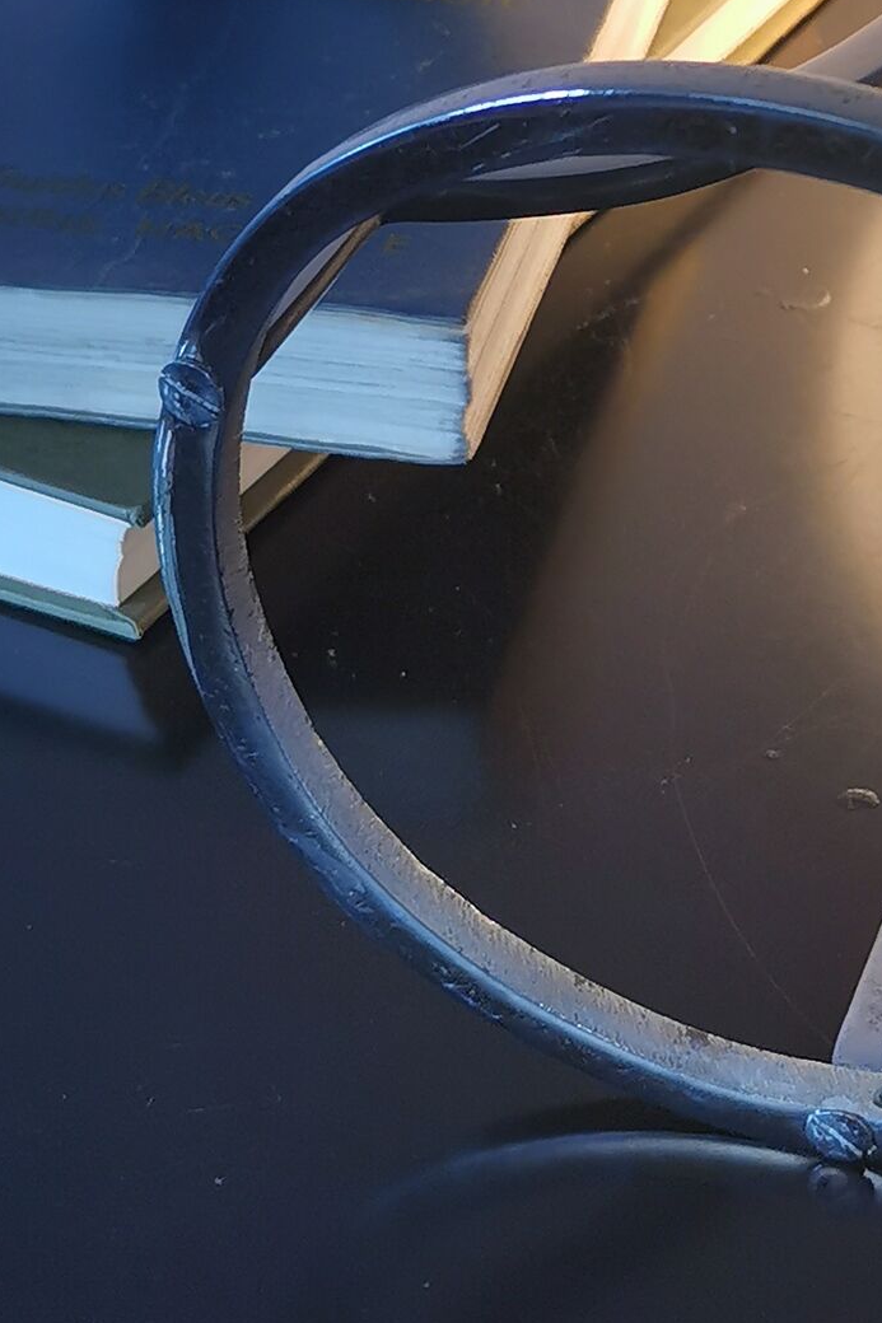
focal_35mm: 92
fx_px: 3382
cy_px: 158
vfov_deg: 21.7
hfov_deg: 14.6
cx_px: 906
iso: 80
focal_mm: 5.58
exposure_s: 1/100
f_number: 1.8
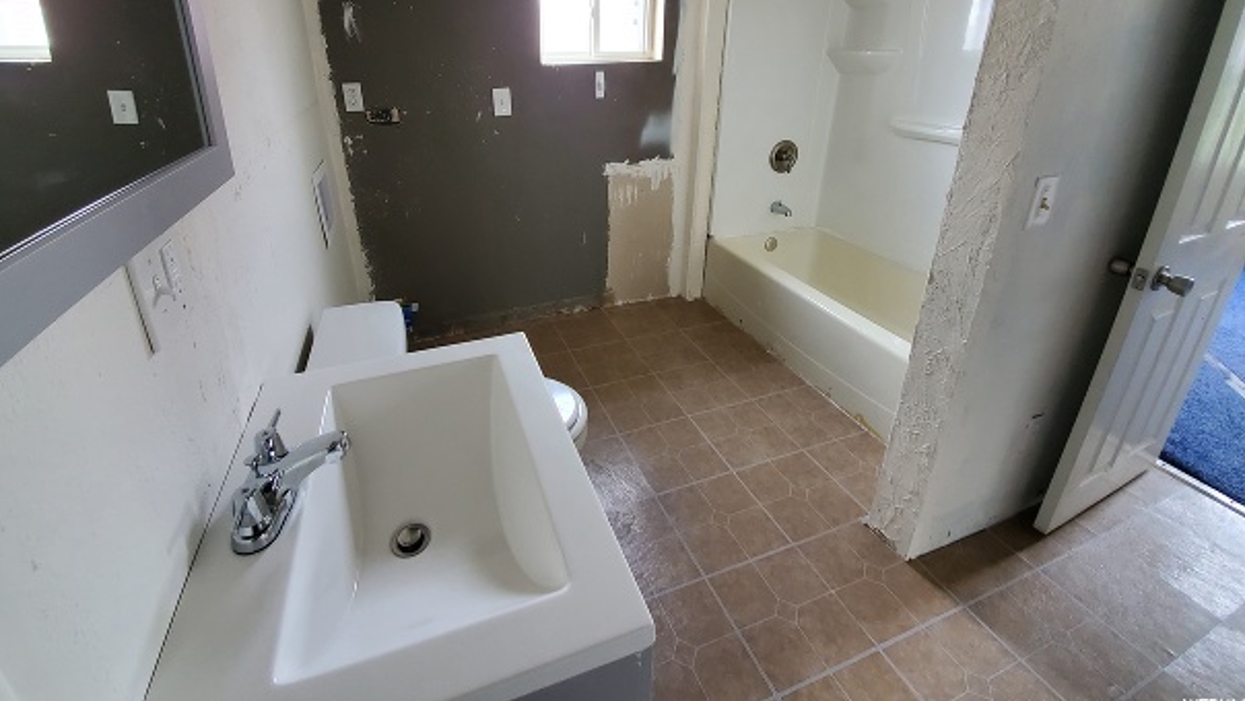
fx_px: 495
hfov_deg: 102.9
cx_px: 590
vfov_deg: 68.0
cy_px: 219
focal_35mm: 15
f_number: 2.2
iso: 400
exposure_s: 1/59
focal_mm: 1.8
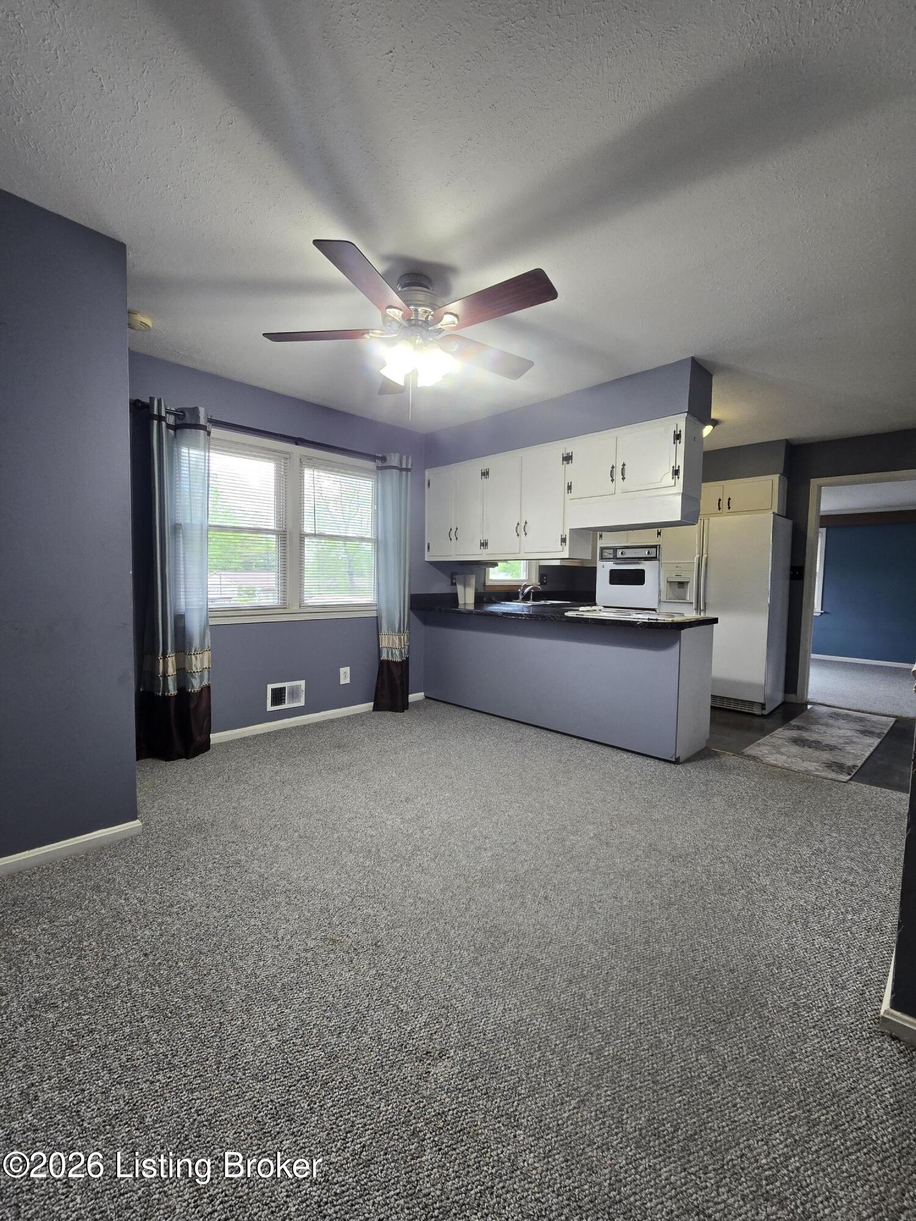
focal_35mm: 13
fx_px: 459
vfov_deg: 106.2
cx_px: 458
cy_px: 610
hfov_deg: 89.9
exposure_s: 1/60
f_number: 2.2
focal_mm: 2.2
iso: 160
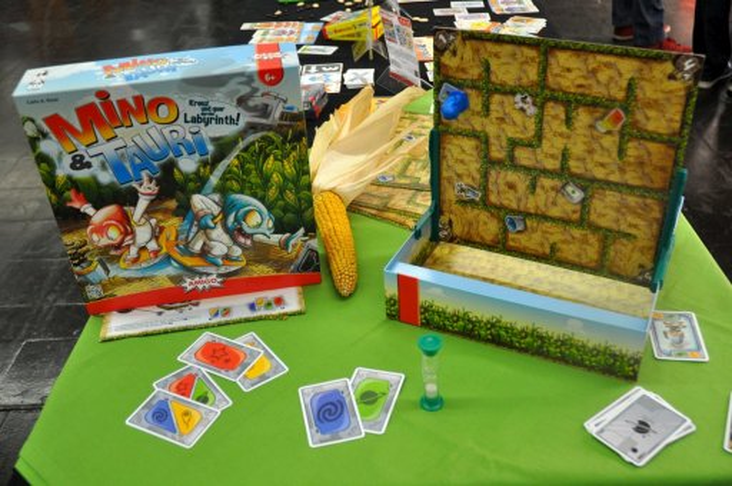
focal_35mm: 38
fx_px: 762
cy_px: 243
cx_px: 366
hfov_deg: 51.3
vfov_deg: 35.4
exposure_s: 1/60
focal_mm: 25
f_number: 4
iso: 800
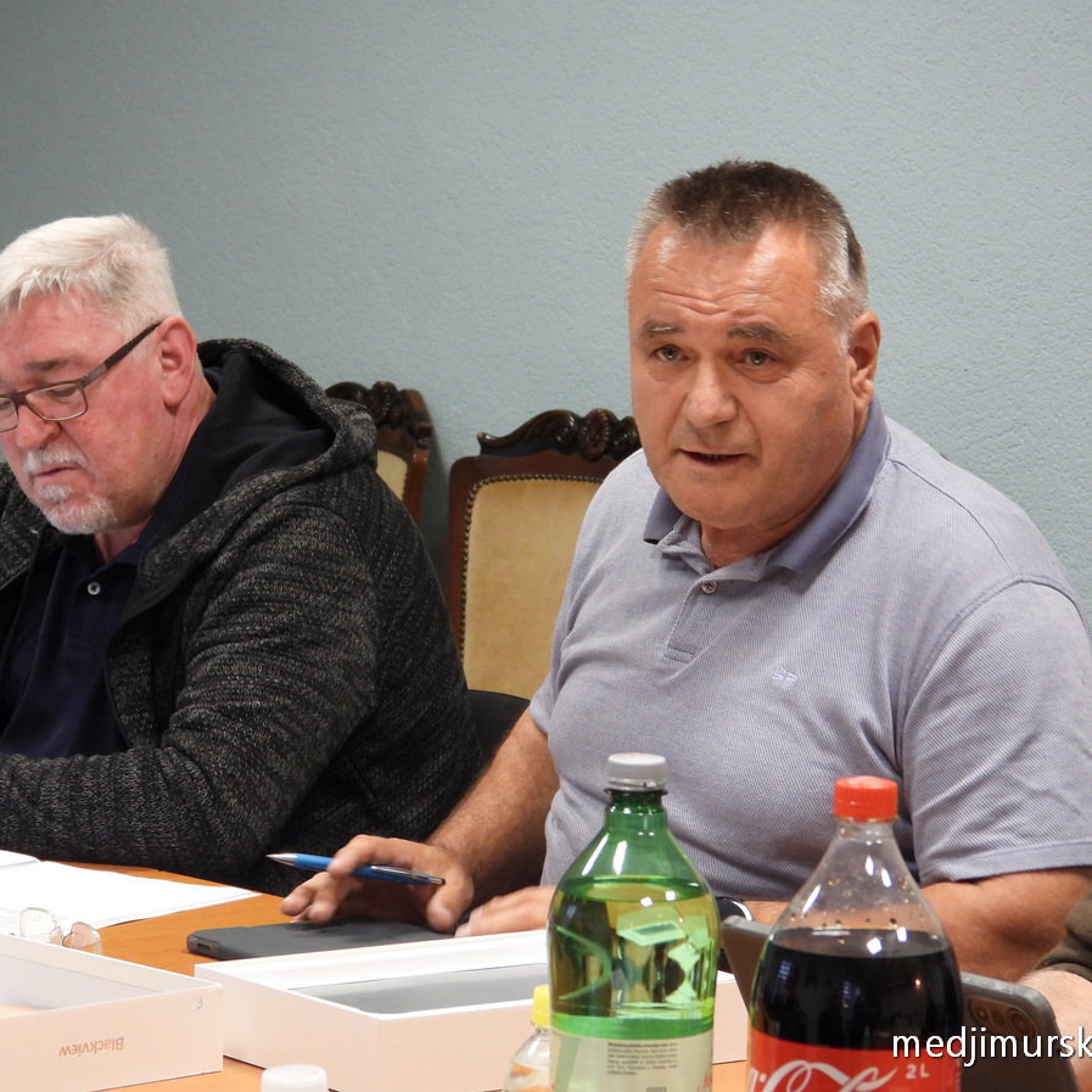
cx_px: 430
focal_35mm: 136
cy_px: 545
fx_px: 4854
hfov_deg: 12.8
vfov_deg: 12.8
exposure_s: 1/20
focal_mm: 20.7
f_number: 4
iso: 400
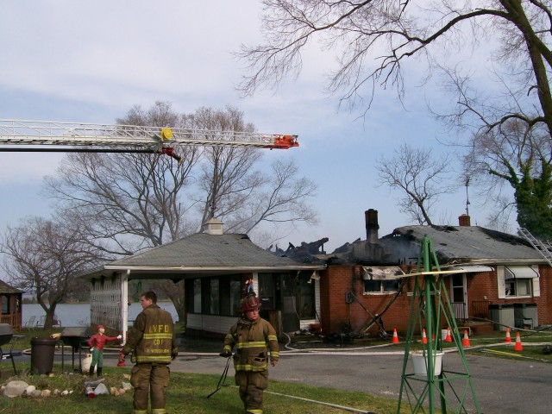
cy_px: 207
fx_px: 574
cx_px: 276
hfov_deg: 51.4
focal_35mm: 36
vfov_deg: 39.7
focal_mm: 6
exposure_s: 1/578
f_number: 4.8
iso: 80
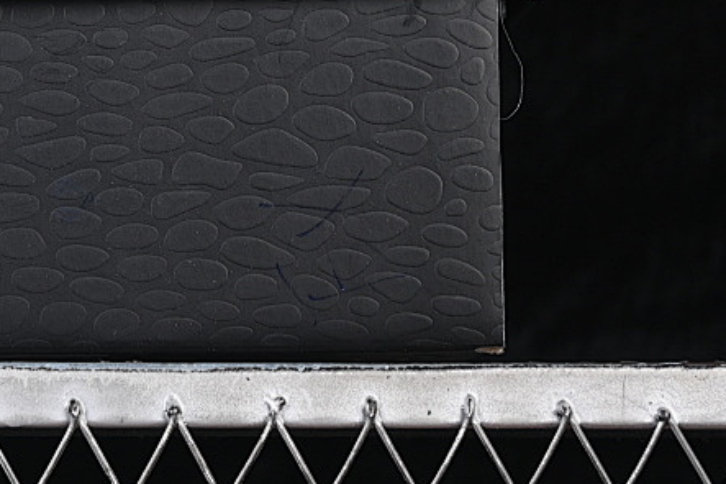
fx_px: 3689
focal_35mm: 183
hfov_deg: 11.1
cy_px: -7
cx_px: 15
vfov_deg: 7.5
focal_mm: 50
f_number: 6.3
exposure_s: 1/60
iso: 160
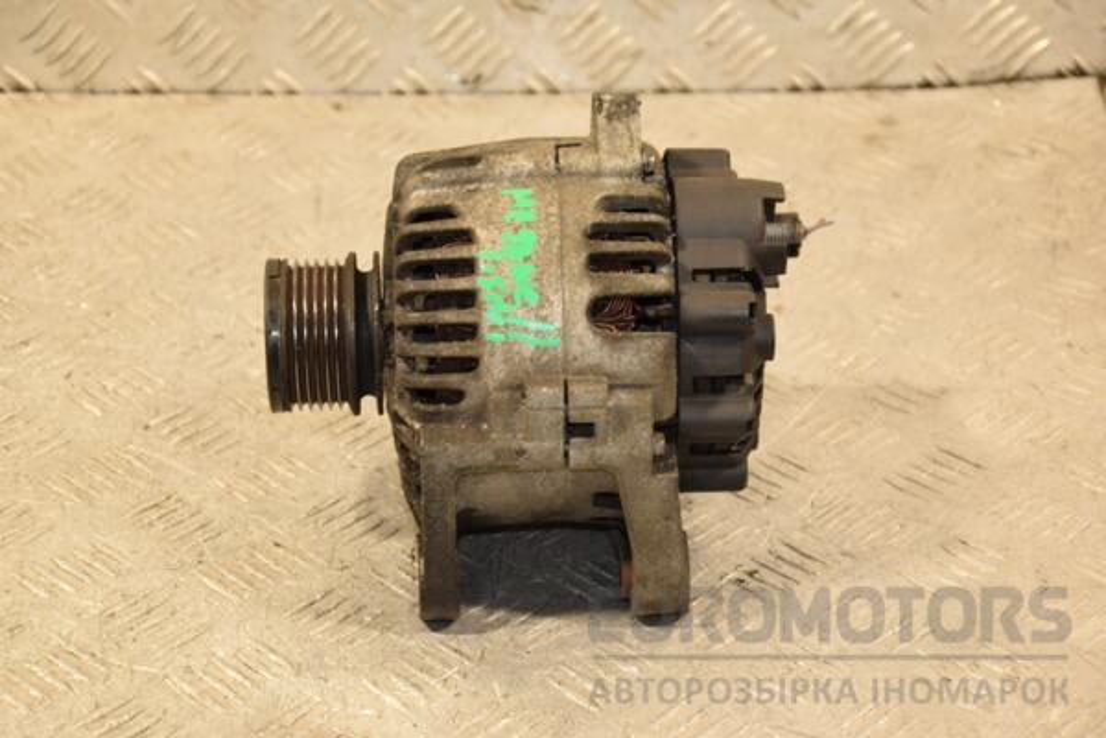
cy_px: 369
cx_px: 553
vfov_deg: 13.8
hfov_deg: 20.6
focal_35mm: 99
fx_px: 3041
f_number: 5.3
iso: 800
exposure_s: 1/100
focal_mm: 66
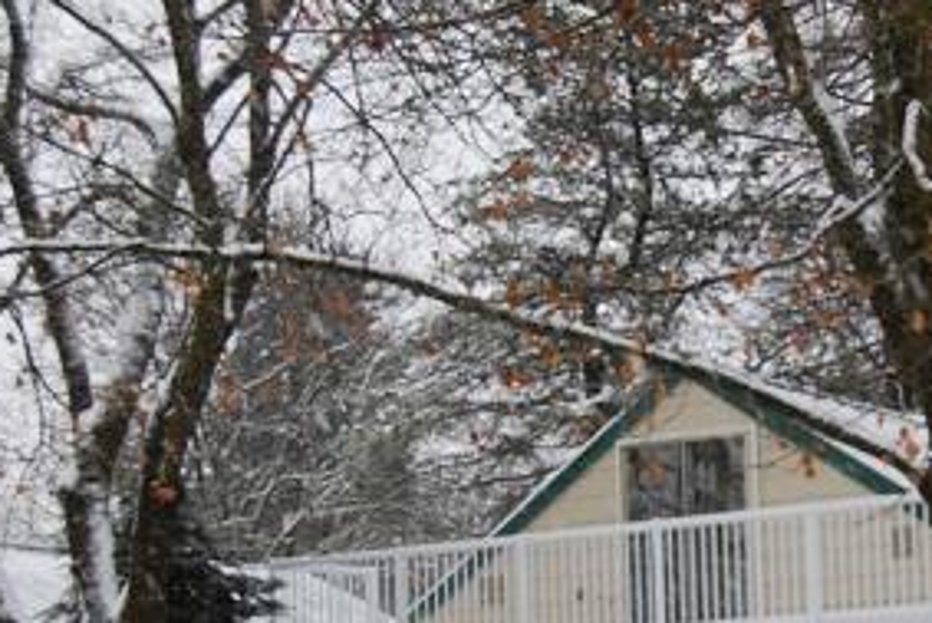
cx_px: 916
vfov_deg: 15.2
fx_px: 2305
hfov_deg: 22.1
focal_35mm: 89
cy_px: 549
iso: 200
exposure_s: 1/80
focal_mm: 28
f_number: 4.5
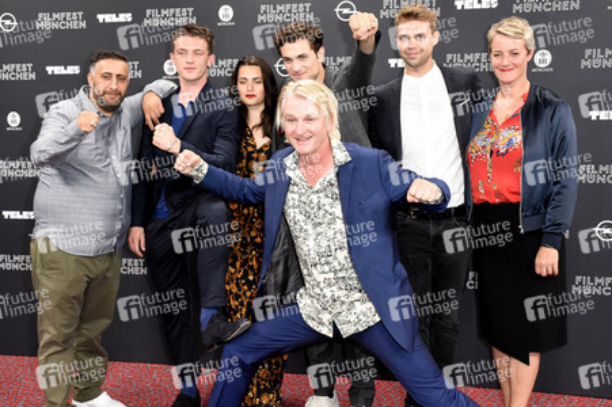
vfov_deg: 33.0
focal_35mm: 40
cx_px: 306
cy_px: 204
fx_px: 688
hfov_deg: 48.0
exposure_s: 1/160
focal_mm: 27
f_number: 6.3
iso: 1600
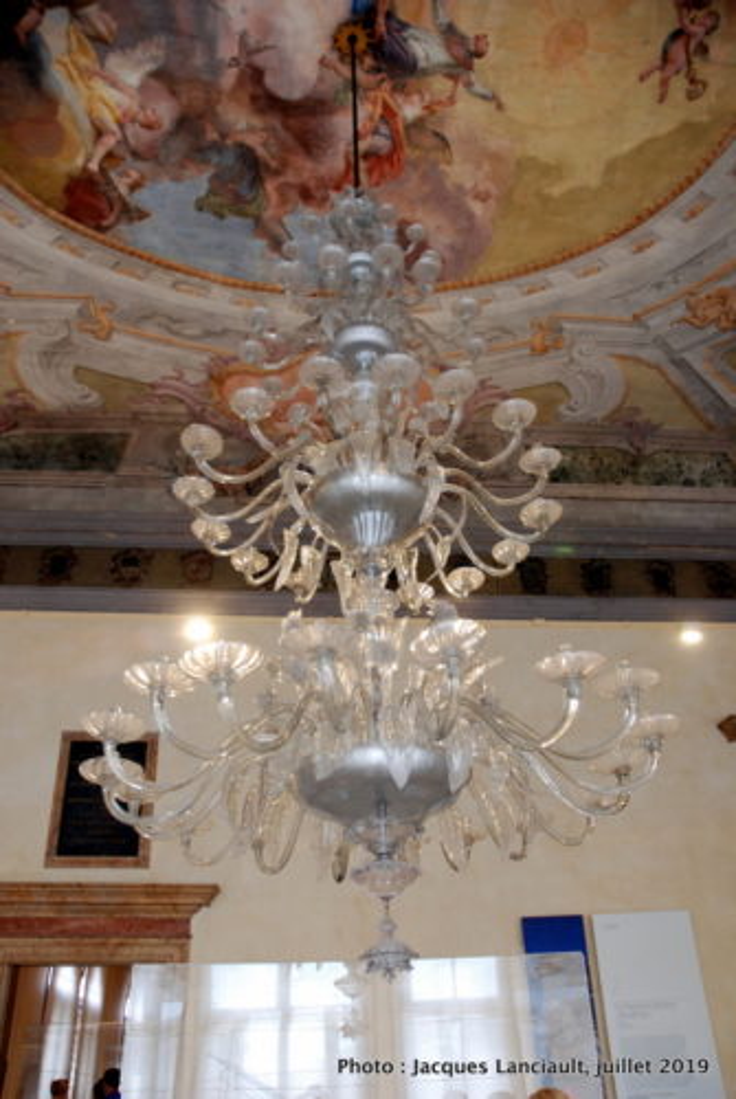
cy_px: 550
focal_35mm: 27
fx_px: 825
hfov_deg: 48.1
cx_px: 368
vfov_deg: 67.3
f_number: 5
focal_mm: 18
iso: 800
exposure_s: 1/100
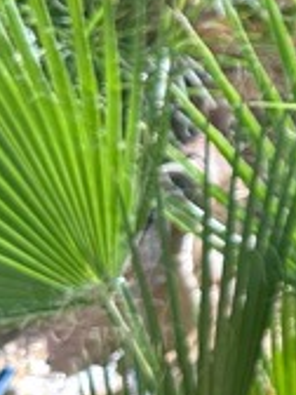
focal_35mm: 143
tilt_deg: -8.2
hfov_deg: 8.9
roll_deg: -2.2
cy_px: 24
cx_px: 822
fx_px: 1630
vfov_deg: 13.7
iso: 80
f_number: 1.78
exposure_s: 1/480
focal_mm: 6.86
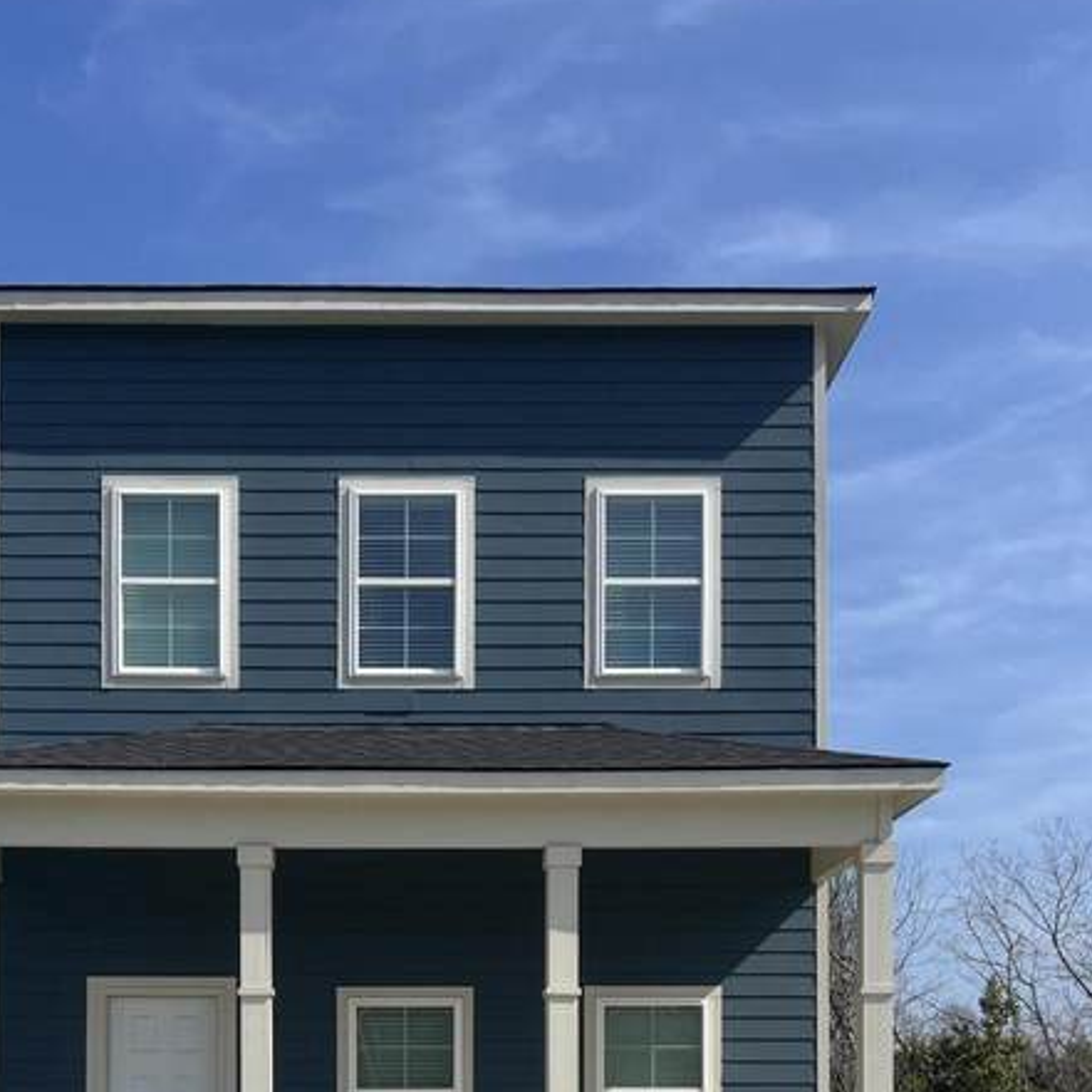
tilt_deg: +2.7
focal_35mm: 50
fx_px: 1785
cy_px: 1075
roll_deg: -0.4
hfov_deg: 33.8
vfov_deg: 31.6
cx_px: 404
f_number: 1.5
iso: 50
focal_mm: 5.7
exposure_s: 1/6579
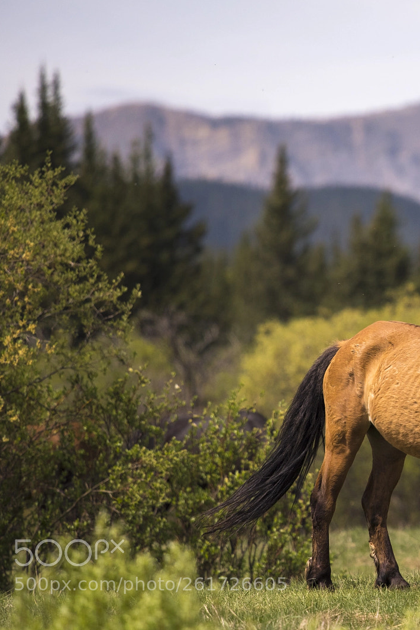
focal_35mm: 451
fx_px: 7892
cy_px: 315
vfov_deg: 4.6
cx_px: 451
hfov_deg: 3.0
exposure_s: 1/6400
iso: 500
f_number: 4.5
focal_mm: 300
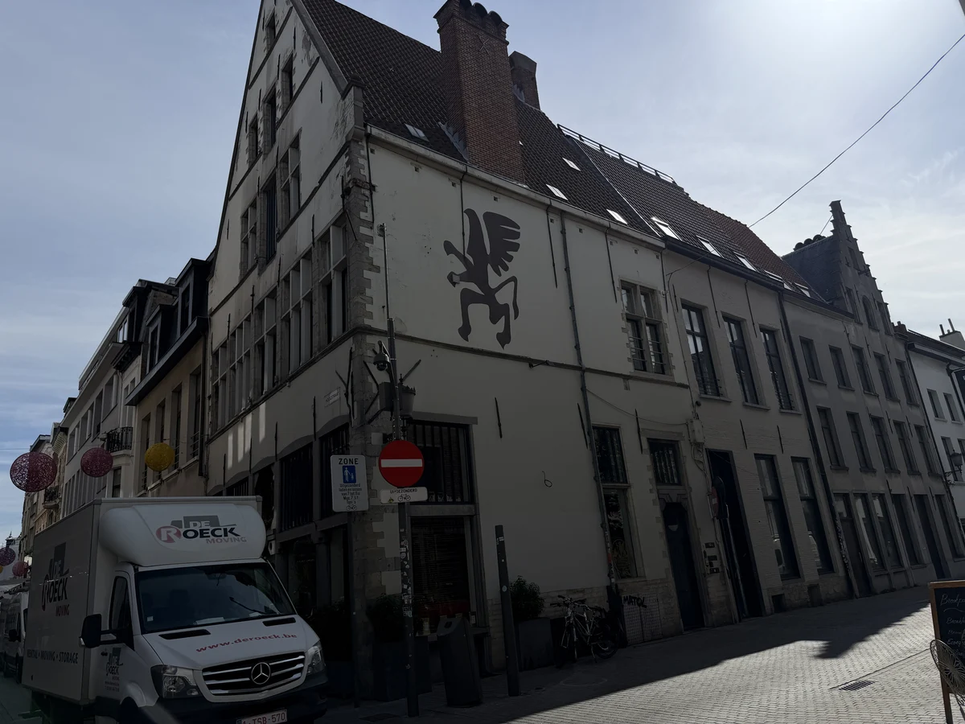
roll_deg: +5.9
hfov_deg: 71.6
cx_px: 482
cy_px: 362
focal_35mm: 24
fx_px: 669
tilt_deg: +18.2
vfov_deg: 56.8
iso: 80
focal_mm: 6.76
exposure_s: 1/11905
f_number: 1.78
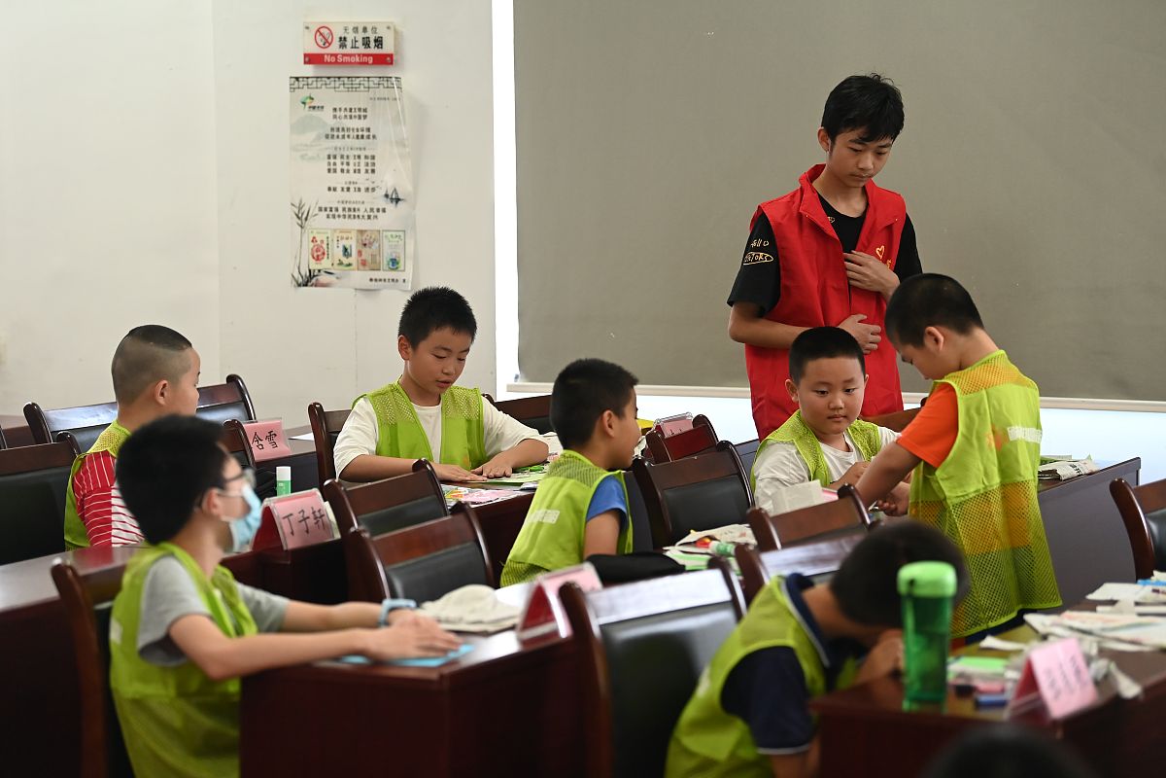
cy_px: 389
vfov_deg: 12.5
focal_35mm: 110
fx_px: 3562
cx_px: 583
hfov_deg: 18.6
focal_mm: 110
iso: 2000
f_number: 2.8
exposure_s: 1/200
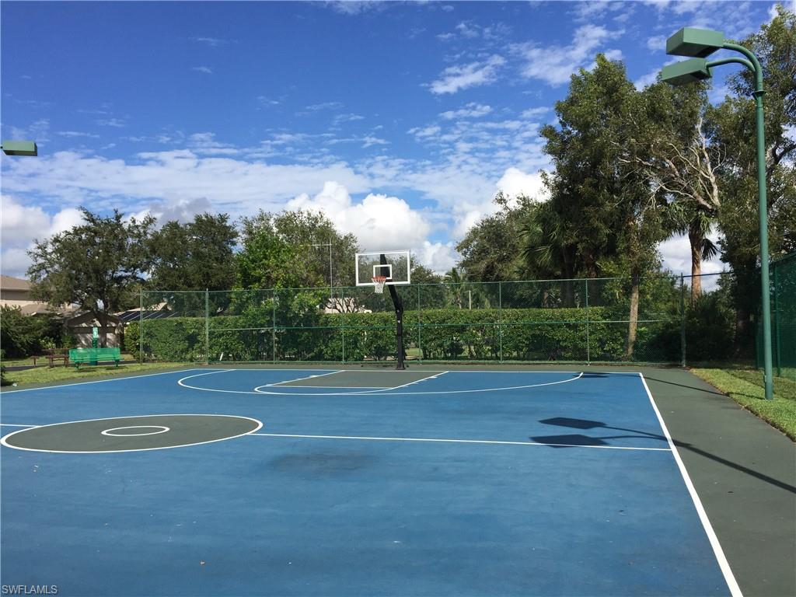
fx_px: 667
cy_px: 298
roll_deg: +0.6
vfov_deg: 48.2
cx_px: 398
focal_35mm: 29
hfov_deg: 61.7
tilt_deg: +1.5
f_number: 2.2
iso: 32
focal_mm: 4.15
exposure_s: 1/3049
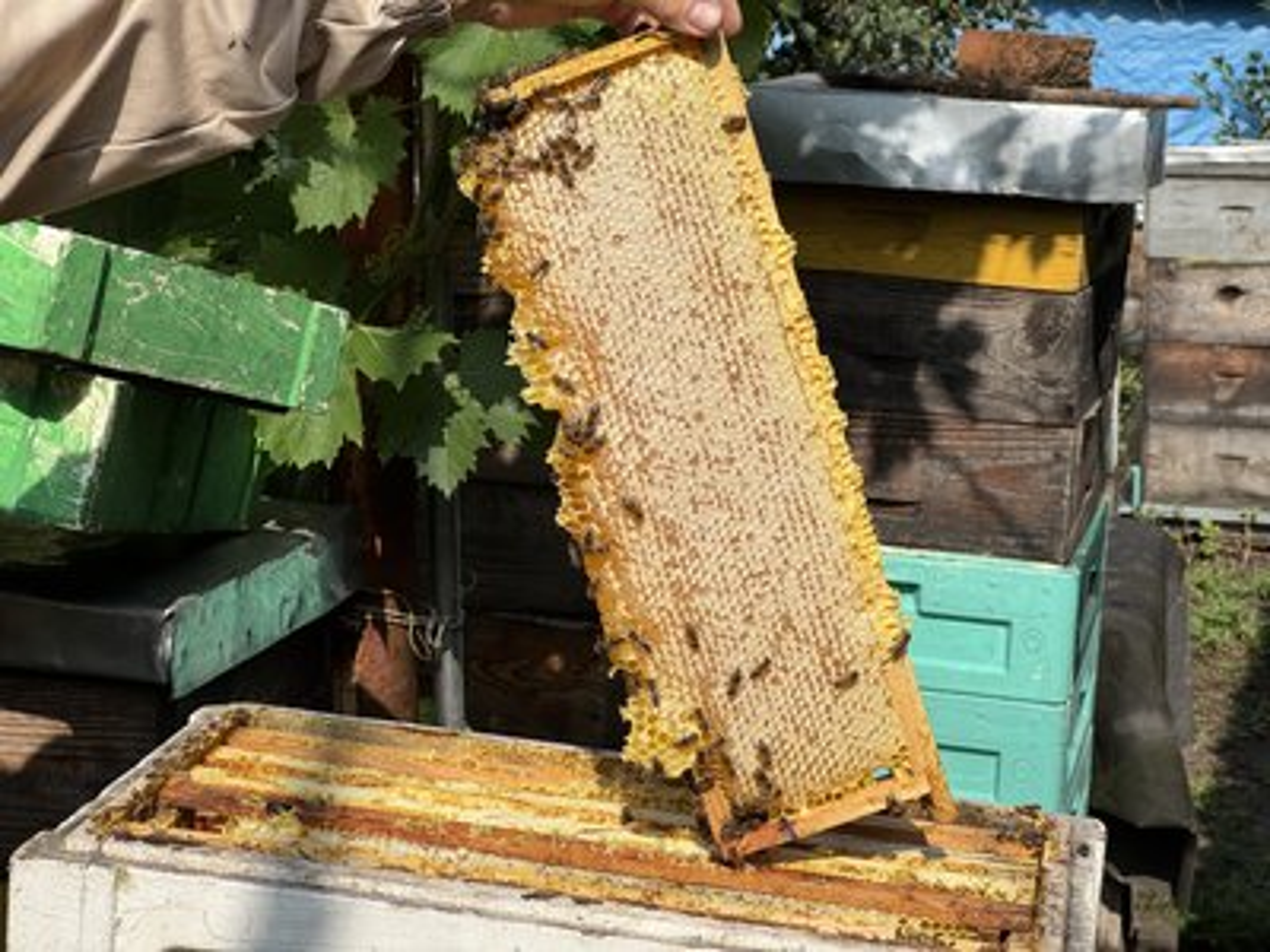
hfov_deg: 25.3
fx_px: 2825
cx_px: 635
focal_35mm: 77
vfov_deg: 19.1
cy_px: 476
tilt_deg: -6.9
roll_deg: +0.7
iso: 25
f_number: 2.8
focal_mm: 9
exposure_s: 1/927
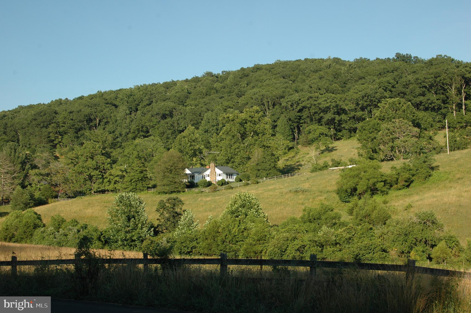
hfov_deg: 37.9
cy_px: 156
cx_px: 236
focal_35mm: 52
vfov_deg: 25.7
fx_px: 686
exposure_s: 1/250
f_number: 8
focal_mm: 35
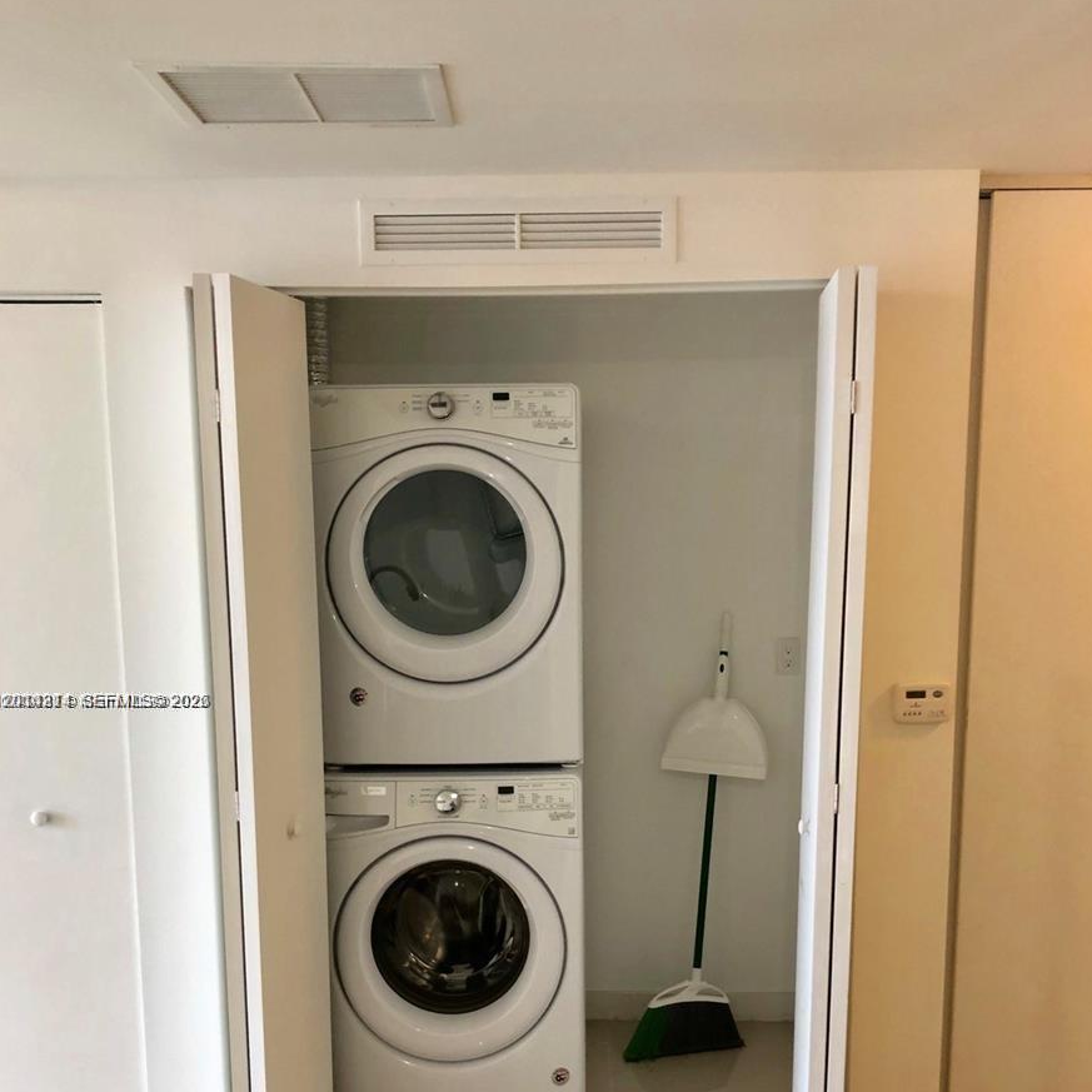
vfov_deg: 47.9
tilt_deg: -7.7
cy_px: 702
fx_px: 1213
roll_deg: +1.0
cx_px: 540
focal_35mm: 34
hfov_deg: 48.4
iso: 40
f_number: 1.8
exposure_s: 1/20
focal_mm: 3.99
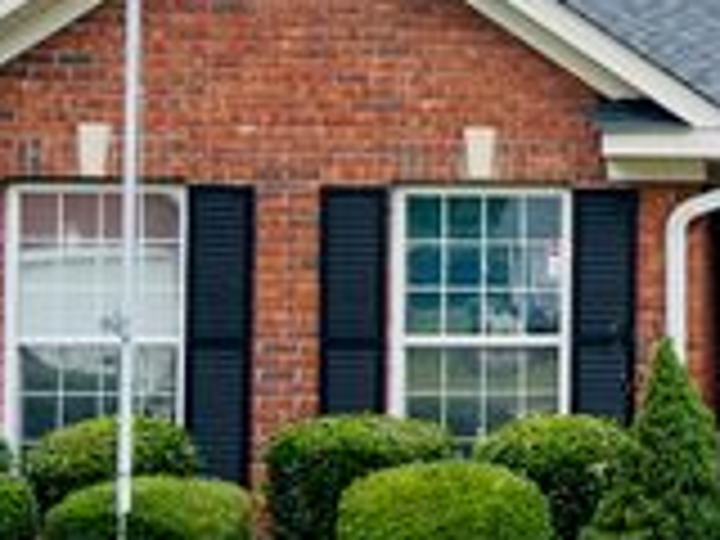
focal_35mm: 81
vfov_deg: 18.2
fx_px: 1685
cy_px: 245
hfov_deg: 21.6
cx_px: 950
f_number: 1.5
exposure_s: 1/2208
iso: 50
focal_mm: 5.7
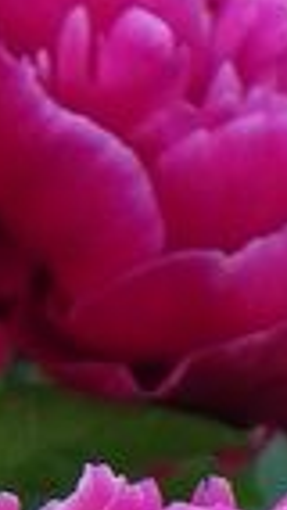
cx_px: 118
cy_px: 765
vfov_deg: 4.1
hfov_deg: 2.3
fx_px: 7027
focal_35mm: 520
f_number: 4.5
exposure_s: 1/160
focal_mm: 15.1
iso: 160
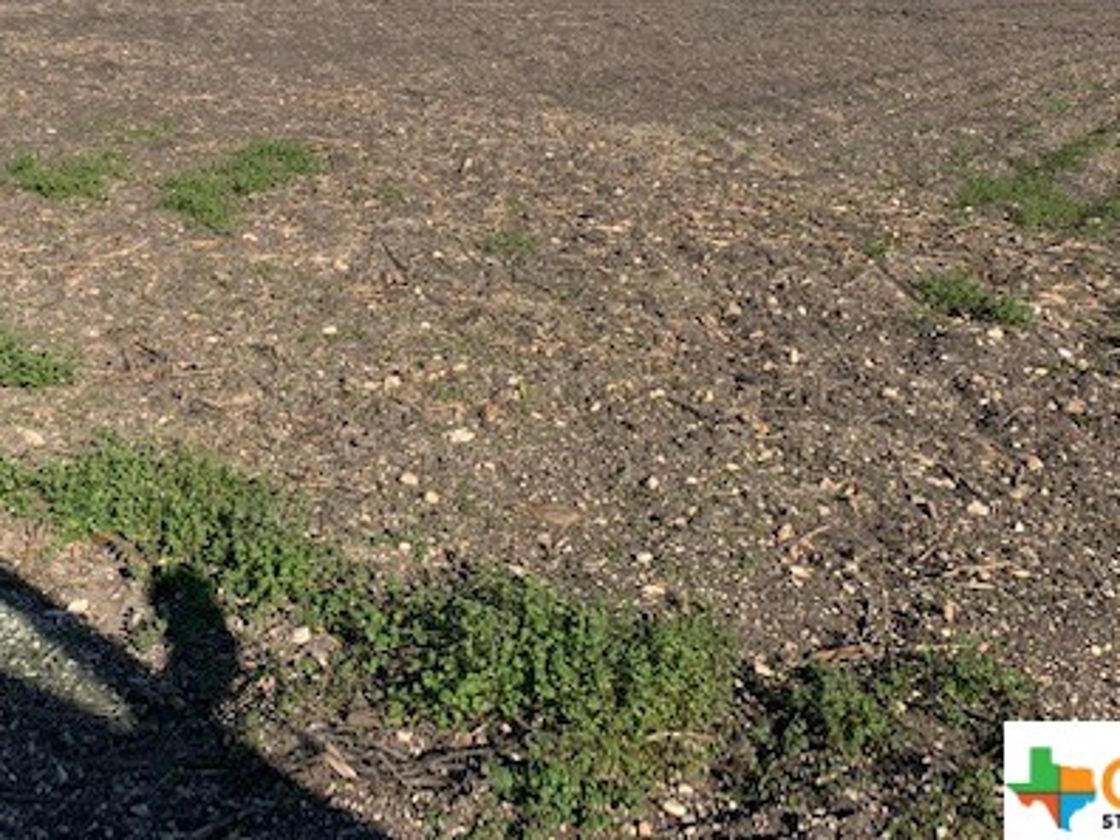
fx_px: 1359
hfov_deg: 44.6
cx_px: 461
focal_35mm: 42
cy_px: 164
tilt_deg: -9.1
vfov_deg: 33.3
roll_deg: -2.7
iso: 25
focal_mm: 4.25
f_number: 1.8
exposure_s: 1/2257
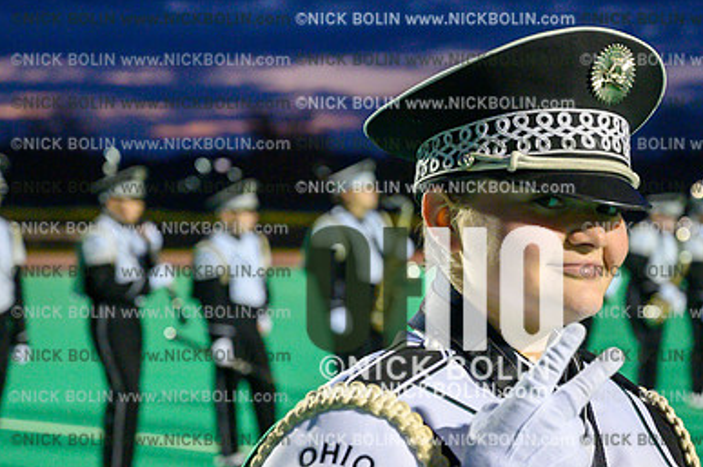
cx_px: 434
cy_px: 313
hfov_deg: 22.6
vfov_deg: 15.1
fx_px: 1755
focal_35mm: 90
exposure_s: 1/500
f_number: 4
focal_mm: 60
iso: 6400
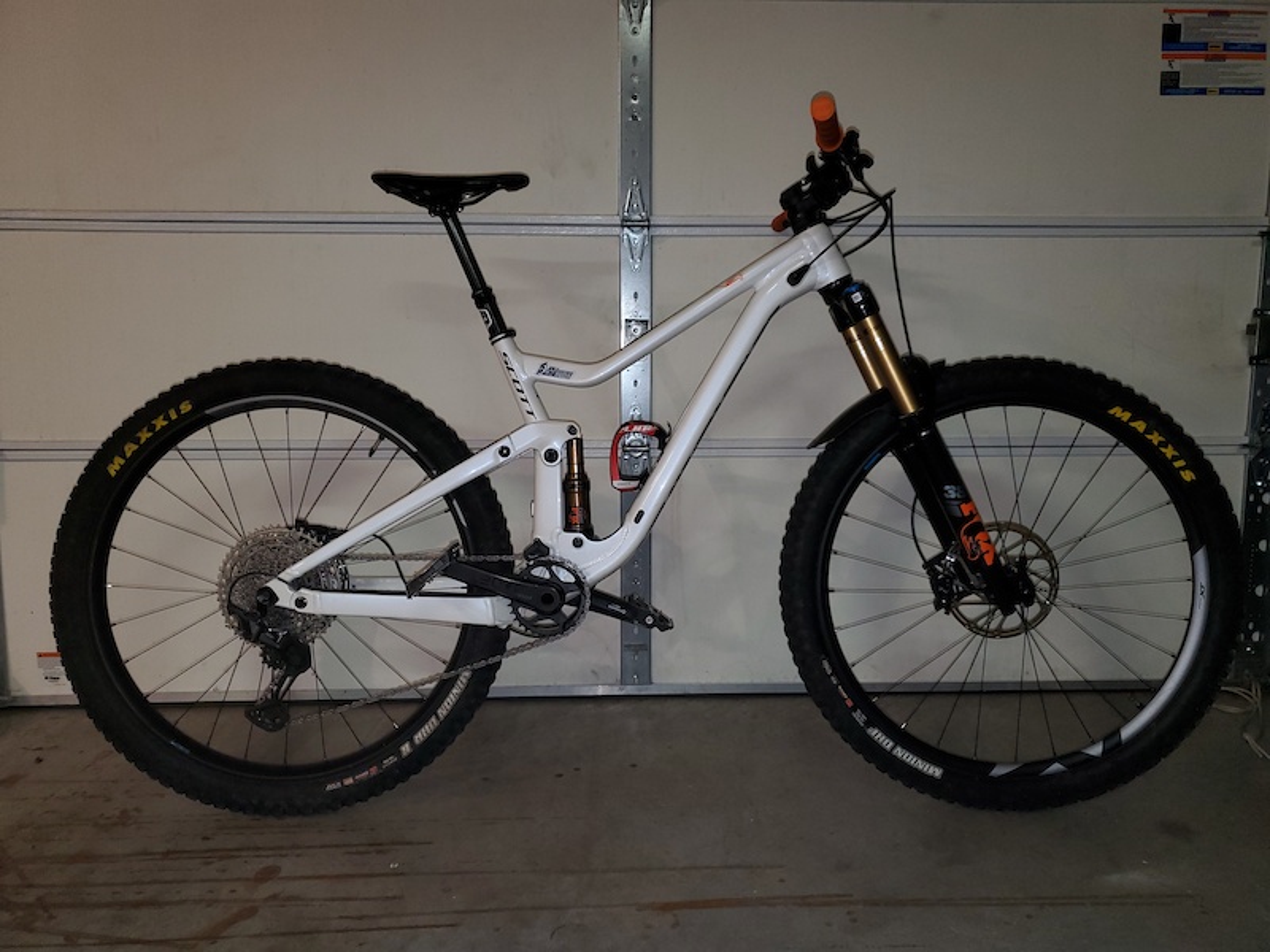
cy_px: 476
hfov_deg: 67.3
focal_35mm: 26
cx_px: 635
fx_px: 954
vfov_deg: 53.1
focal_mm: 4.3
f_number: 1.5
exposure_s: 1/30
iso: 100
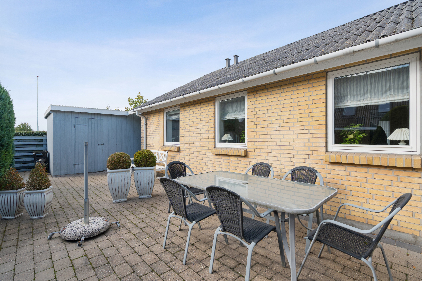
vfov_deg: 73.7
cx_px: 211
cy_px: 140
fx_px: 188
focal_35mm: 16
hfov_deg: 96.7
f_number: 6.3
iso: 200
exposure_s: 1/160
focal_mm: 16
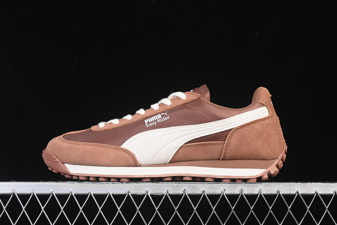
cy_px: 112
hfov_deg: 27.0
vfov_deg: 18.2
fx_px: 702
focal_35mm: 75
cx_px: 168
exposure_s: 1/60
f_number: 6.3
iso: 160
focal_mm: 50
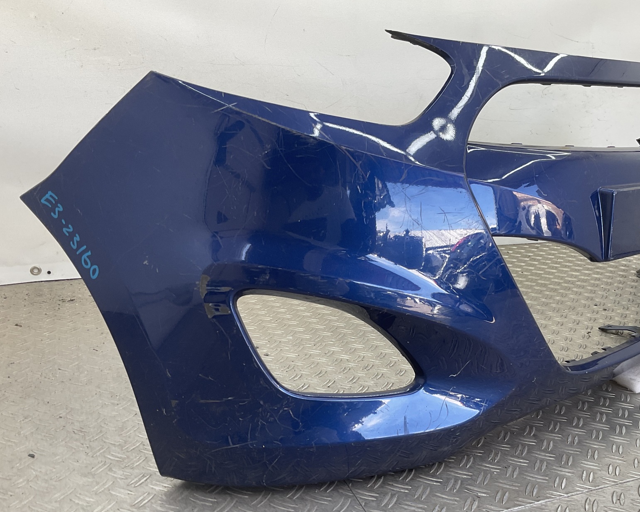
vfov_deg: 40.1
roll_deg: -4.6
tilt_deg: -17.1
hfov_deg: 48.7
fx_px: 701
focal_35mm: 37
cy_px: 286
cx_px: 392
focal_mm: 3
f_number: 1.8
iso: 20
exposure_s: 1/100
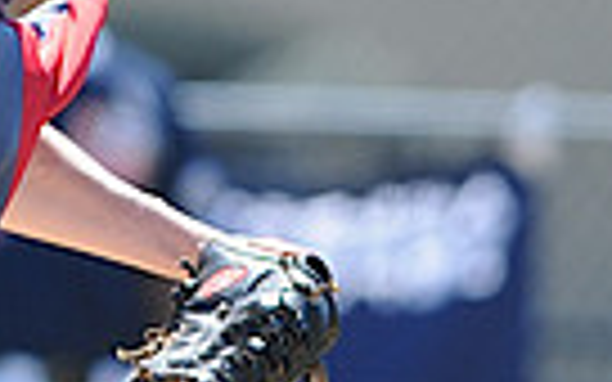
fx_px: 32541
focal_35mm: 1951
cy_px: -353
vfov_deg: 0.7
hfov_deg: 1.1
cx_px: -104
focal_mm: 300
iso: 200
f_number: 4
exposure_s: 1/640
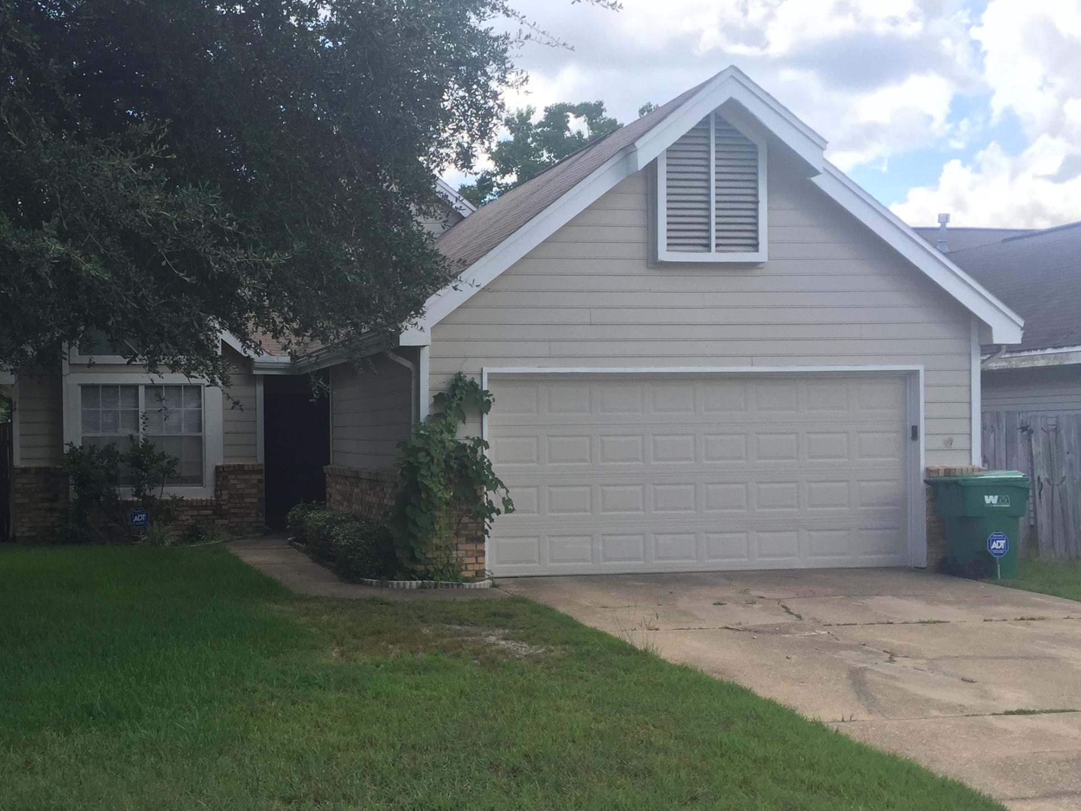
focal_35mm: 45
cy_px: 446
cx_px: 316
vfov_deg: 32.2
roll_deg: +0.4
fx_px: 1405
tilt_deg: -1.2
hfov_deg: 41.2
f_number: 2.2
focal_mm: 4.15
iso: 32
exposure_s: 1/775
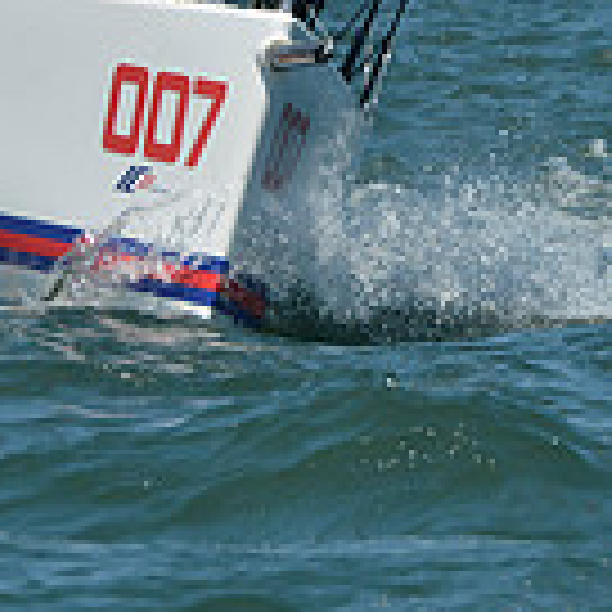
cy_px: 38
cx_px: 396
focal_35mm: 705
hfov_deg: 2.5
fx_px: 14102
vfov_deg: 2.5
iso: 280
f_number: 9
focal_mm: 195
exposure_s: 1/1250
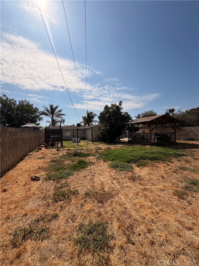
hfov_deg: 85.7
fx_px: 107
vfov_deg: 102.1
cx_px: 100
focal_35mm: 14
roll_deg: +0.5
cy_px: 133
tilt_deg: -0.6
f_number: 2.2
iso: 20
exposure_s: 1/1961
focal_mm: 2.22
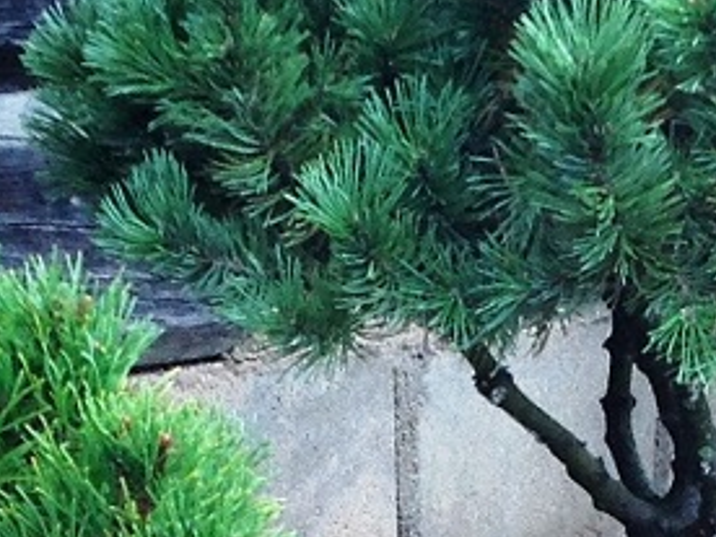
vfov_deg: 19.3
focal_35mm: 76
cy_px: 192
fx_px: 1572
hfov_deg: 24.9
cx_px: 646
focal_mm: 4.28
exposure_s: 1/120
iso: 64
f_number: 2.4
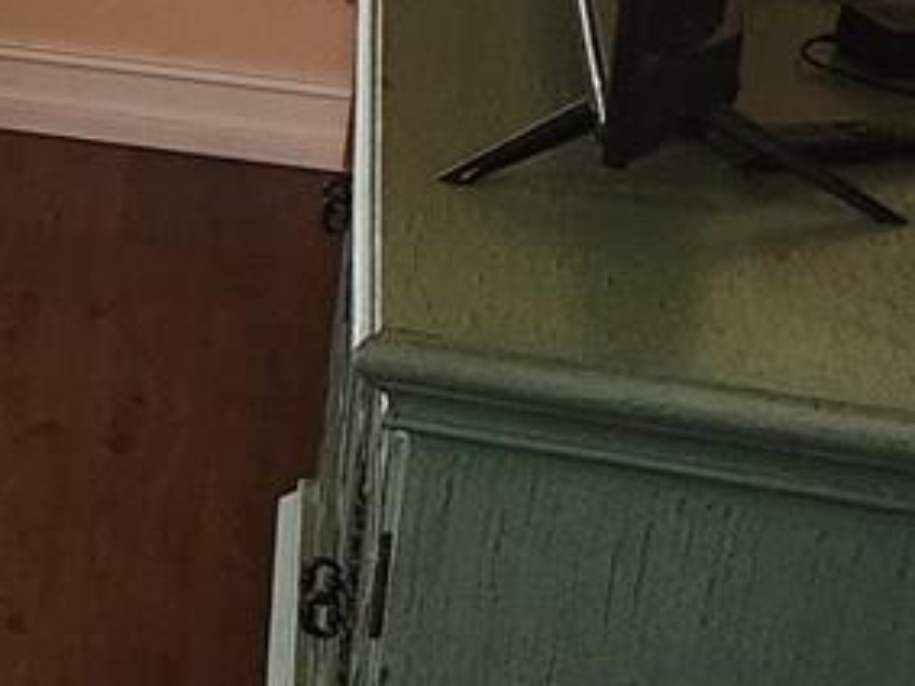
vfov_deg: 11.0
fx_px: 3435
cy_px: -298
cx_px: -1513
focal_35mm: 130
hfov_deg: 11.5
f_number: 1.8
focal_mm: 6.4
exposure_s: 1/120
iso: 160
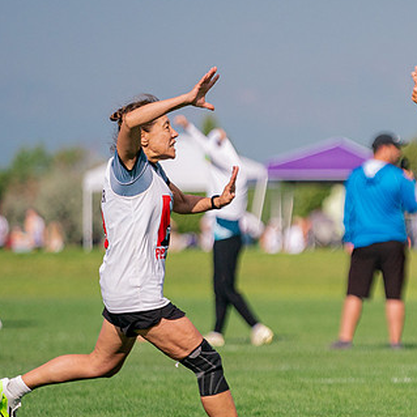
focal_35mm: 492
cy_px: 283
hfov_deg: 3.6
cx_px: 500
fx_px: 6705
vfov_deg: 3.6
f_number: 2.8
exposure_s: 1/10000
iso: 500
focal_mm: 200
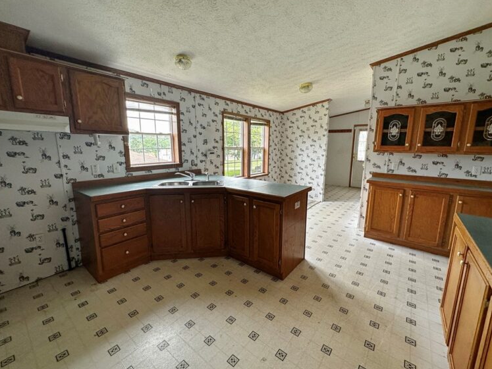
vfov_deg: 81.7
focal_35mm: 15
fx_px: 213
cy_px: 181
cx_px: 247
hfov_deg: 98.2
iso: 80
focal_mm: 2.22
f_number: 2.2
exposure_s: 1/99
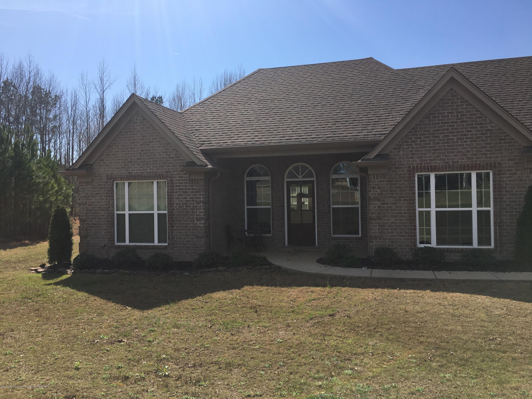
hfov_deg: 61.7
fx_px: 446
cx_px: 266
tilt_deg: +1.7
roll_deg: +1.4
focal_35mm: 29
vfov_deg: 48.2
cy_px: 200
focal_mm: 4.15
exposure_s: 1/1972
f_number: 2.2
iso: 25
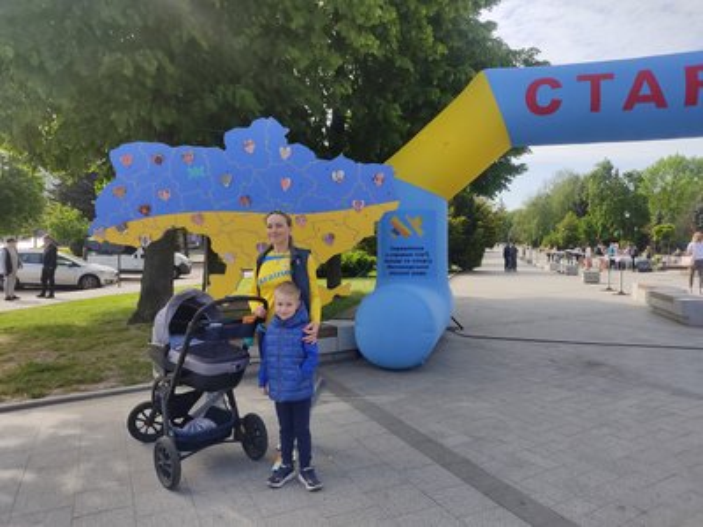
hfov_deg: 67.3
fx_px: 528
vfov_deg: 53.1
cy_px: 264
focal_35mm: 26
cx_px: 352
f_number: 1.79
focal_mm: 4.74
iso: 100
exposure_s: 1/1018
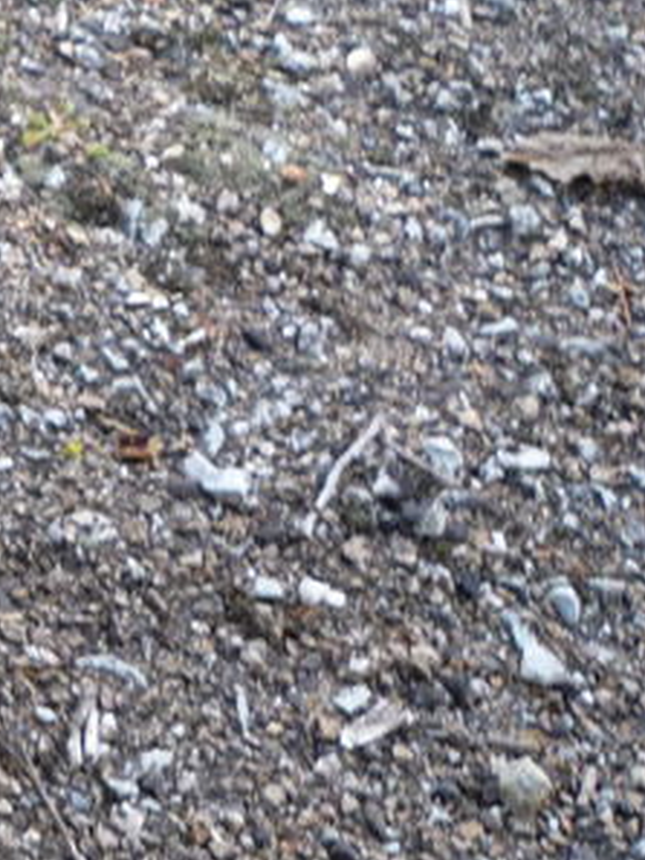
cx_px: -793
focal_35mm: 101
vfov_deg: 19.4
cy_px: 287
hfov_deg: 12.3
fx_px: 2507
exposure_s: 1/50
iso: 100
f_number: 3.3
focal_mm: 5.2
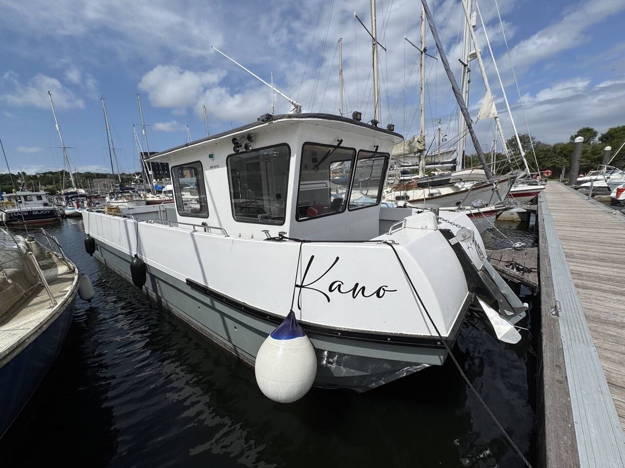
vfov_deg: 85.7
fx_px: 253
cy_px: 234
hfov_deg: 102.1
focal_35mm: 14
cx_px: 312
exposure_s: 1/7299
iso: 40
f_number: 2.2
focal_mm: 2.22
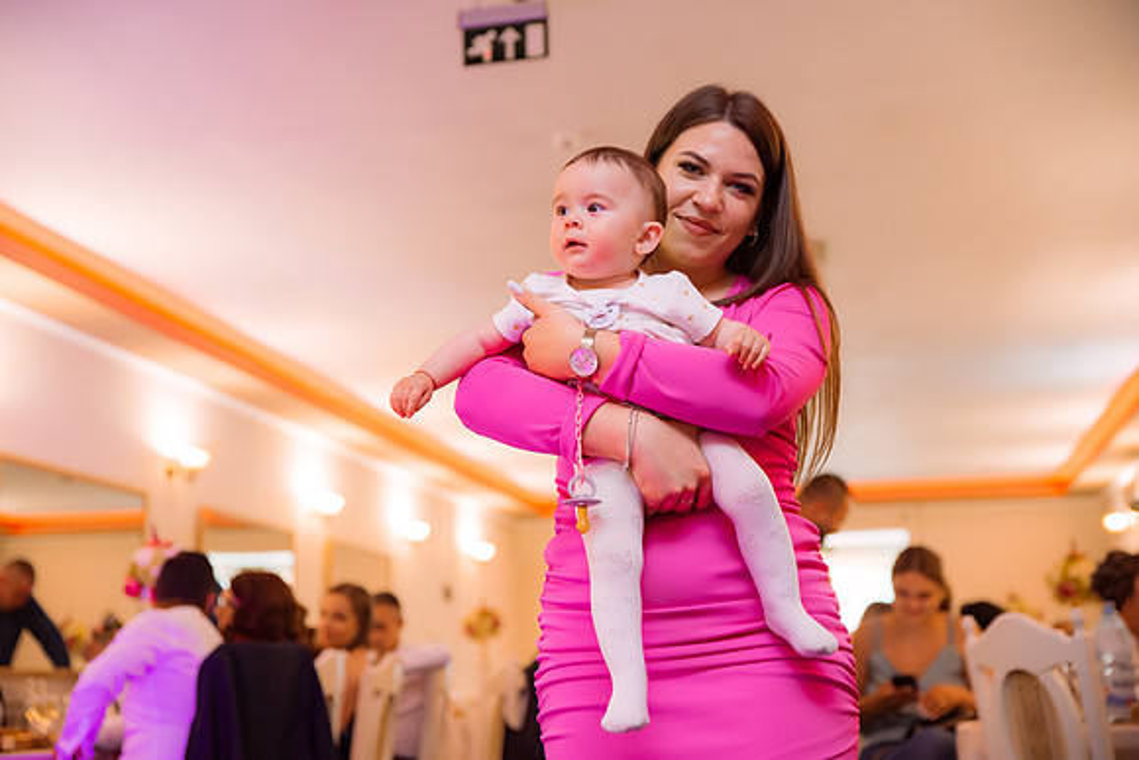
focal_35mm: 55
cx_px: 570
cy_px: 380
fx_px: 1740
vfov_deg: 24.6
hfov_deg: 36.2
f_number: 2.8
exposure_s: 1/100
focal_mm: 55
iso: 1000
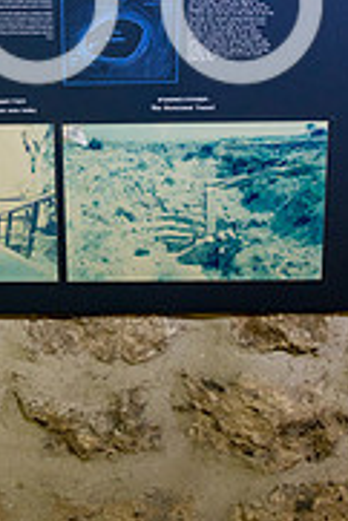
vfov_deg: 25.0
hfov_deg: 17.6
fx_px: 1114
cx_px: 60
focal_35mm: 77
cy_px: 0
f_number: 3.5
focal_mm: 31
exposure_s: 1/100
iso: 1600
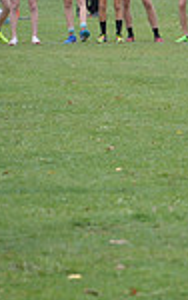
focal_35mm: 786
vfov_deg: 2.7
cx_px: 524
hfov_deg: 1.7
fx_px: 6431
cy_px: -32
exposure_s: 1/800
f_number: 5.6
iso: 1250
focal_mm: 200
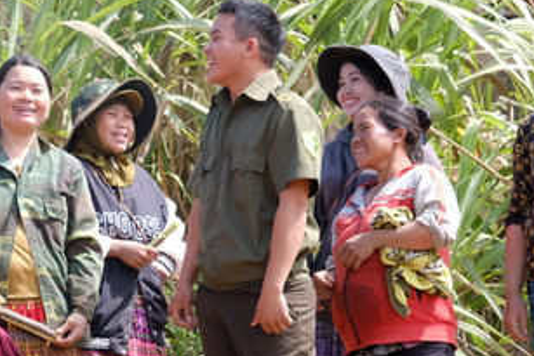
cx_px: 78
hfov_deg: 14.6
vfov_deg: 9.9
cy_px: 163
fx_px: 2063
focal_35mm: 139
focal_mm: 52.4
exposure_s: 1/1000
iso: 2500
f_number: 8
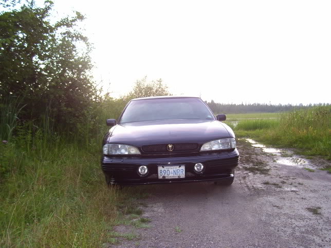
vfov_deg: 41.8
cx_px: 166
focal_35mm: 34
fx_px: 325
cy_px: 124
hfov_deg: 54.0
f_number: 2.7
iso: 80
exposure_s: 1/15
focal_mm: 5.6
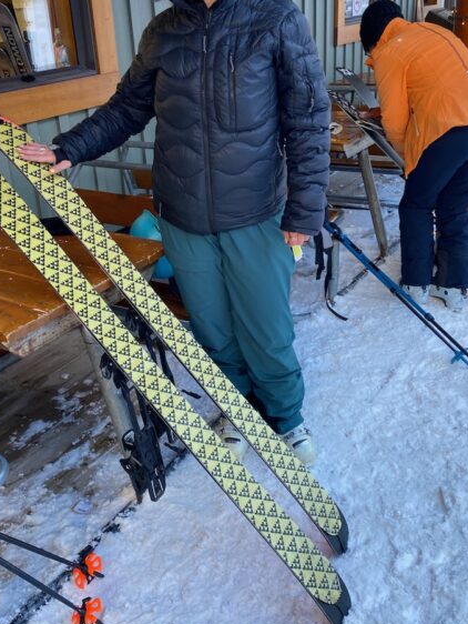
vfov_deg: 50.1
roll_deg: +4.1
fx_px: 666
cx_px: 200
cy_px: 301
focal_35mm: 37
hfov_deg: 38.6
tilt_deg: -23.6
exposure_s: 1/122
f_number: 1.8
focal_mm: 4.25
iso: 40
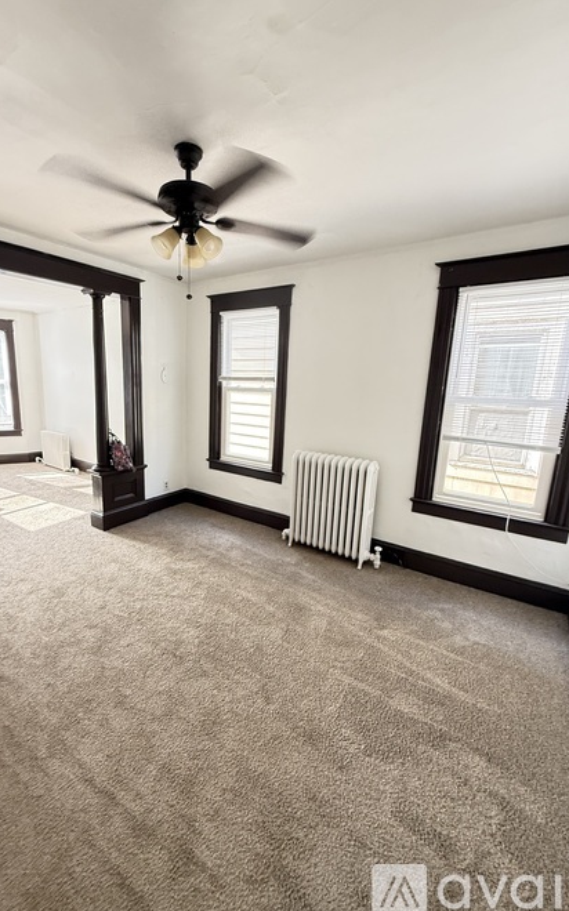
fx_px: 372
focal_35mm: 15
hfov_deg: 74.4
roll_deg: -1.5
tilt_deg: -11.3
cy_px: 459
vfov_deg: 101.5
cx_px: 250
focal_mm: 2.22
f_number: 2.2
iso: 400
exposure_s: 1/60
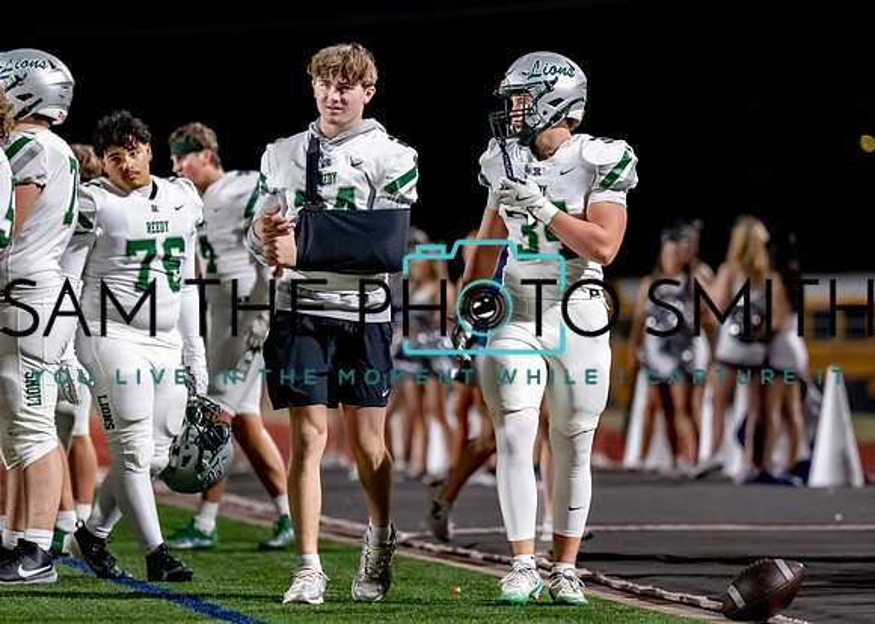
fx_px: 7895
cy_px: 311
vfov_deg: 4.5
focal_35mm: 318
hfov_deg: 6.3
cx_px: 514
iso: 3200
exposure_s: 1/1250
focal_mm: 200
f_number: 2.8
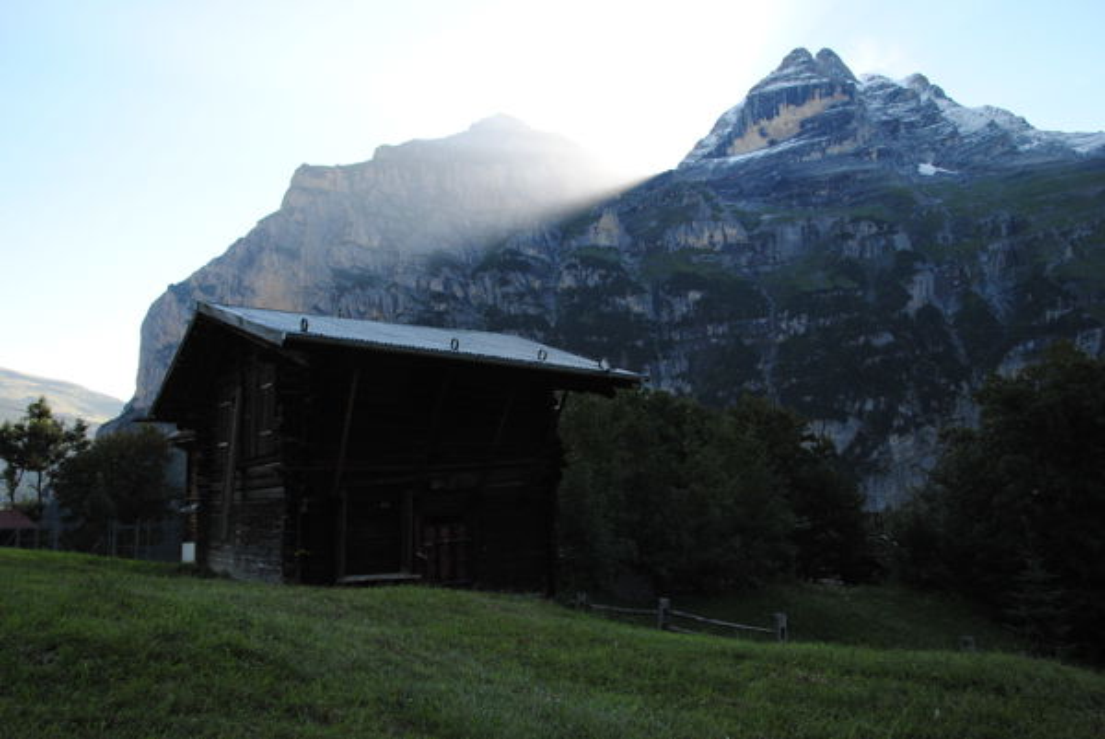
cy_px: 370
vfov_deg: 50.5
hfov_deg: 70.4
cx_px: 552
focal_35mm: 26
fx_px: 783
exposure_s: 1/250
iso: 400
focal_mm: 17
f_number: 7.1
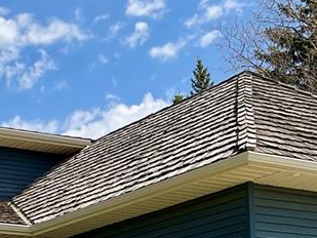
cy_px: 318
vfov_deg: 14.7
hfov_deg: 20.2
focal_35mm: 96
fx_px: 879
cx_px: 54
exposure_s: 1/1730
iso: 16
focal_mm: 3
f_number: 1.8
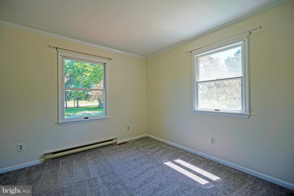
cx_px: 147
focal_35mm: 15
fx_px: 122
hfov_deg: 100.4
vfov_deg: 77.3
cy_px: 98
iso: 100
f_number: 4
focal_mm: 10
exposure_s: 1/60
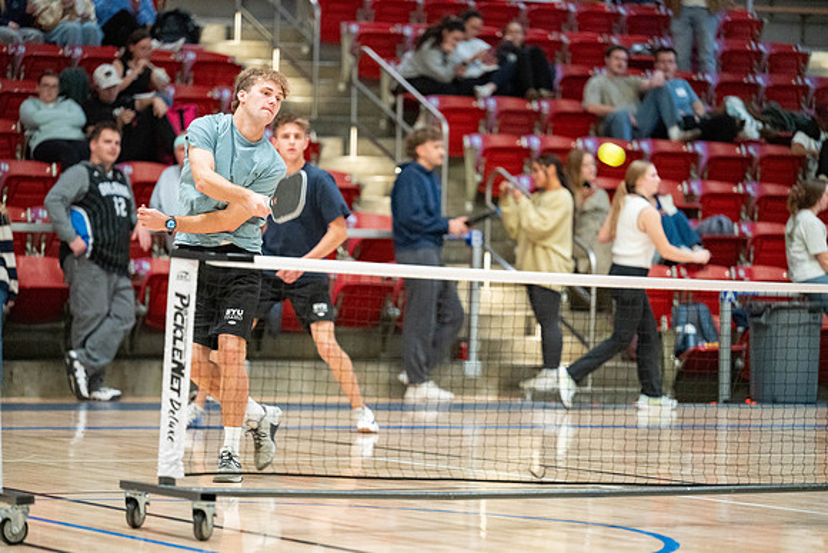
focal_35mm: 160
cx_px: 414
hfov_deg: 12.8
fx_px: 3681
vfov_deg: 8.6
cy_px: 276
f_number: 2.8
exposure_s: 1/500
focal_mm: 160
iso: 5000
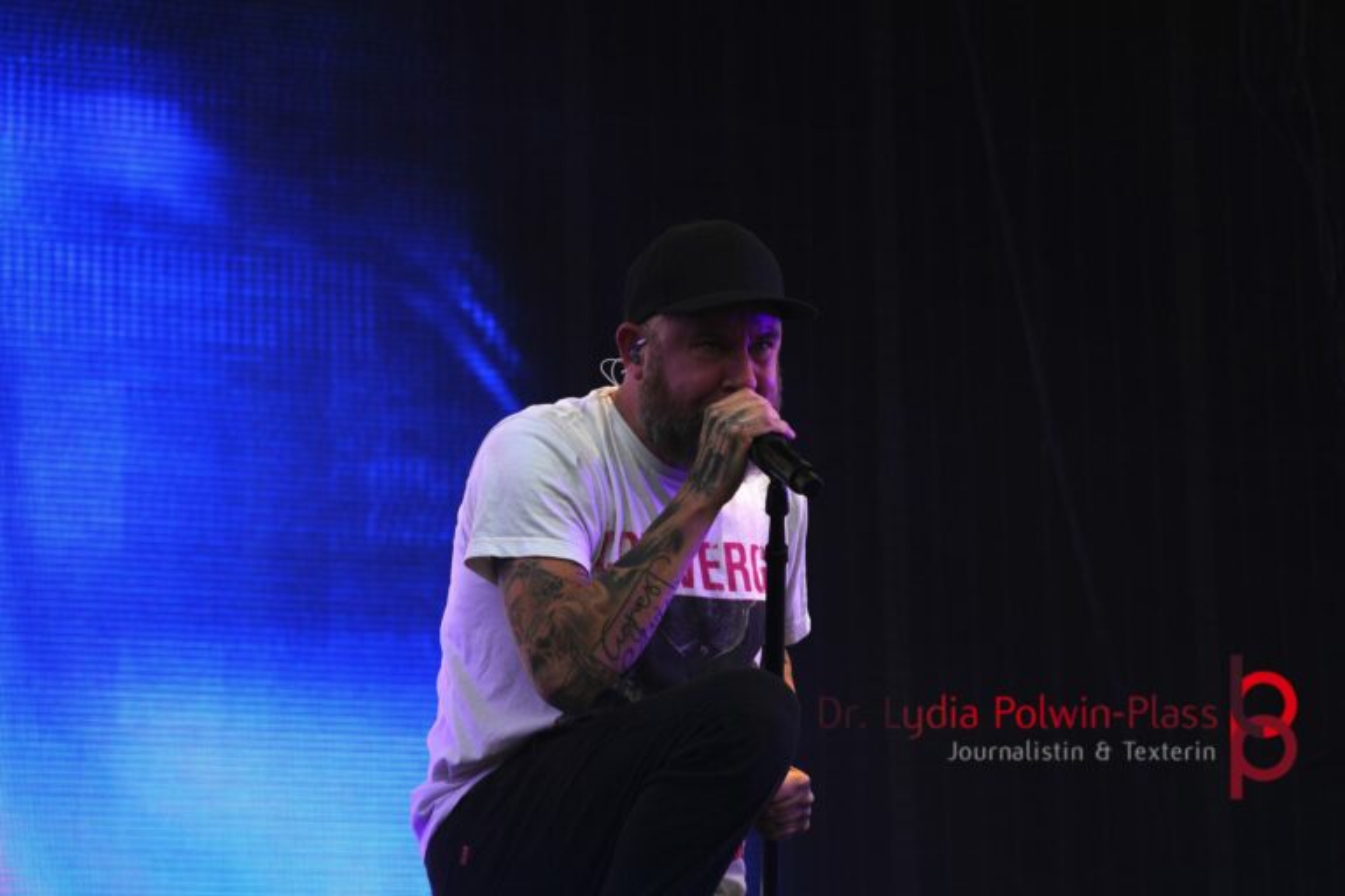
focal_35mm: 129
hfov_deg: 15.9
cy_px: 448
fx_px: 4819
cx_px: 672
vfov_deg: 10.6
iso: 100
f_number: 5
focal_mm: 86
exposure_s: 1/160
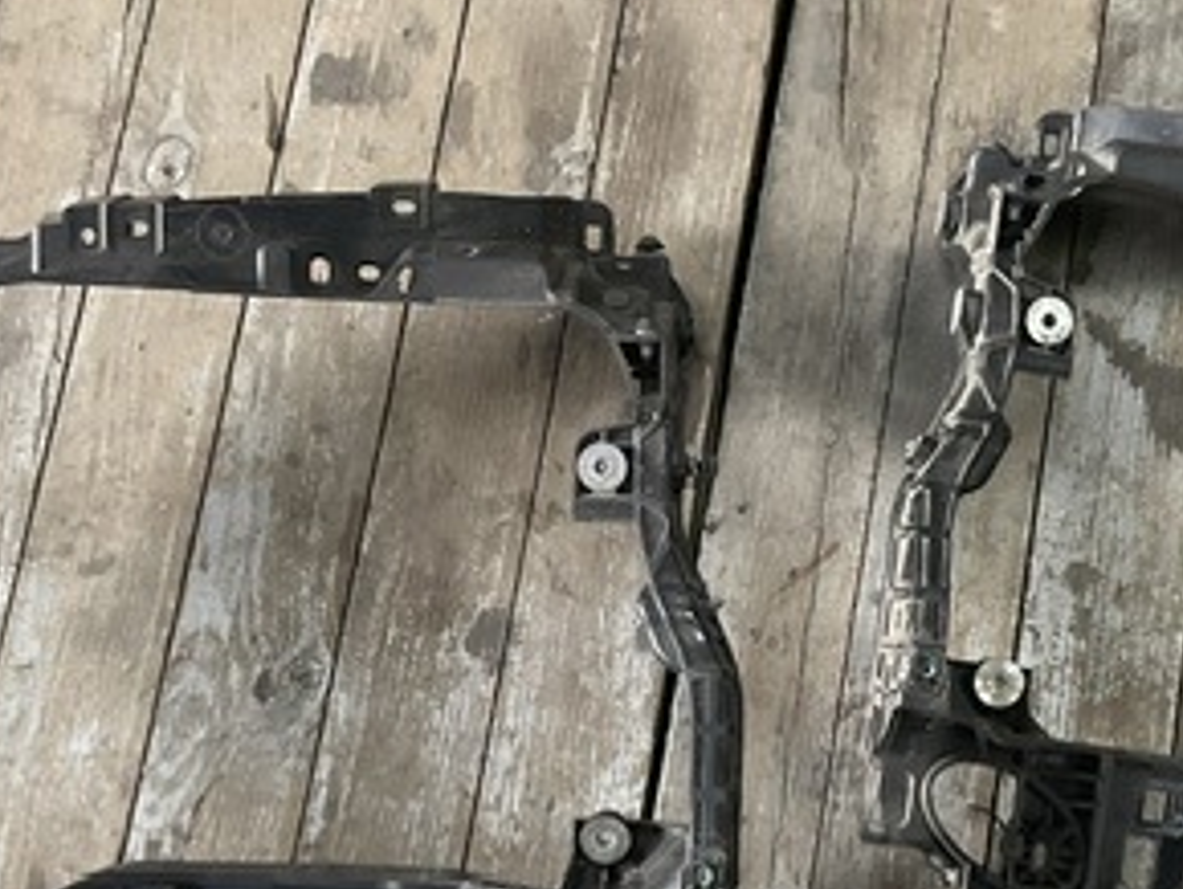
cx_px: 730
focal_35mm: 64
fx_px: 2189
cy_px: 714
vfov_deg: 22.6
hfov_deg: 30.1
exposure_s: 1/50
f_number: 1.8
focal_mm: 3
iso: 250
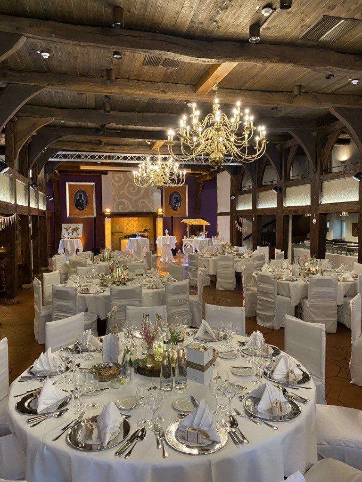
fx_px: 363
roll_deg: -0.5
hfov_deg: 53.1
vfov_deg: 67.3
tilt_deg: -1.6
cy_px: 241
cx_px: 181
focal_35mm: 26
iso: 400
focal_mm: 4.25
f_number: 1.8
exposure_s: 1/33
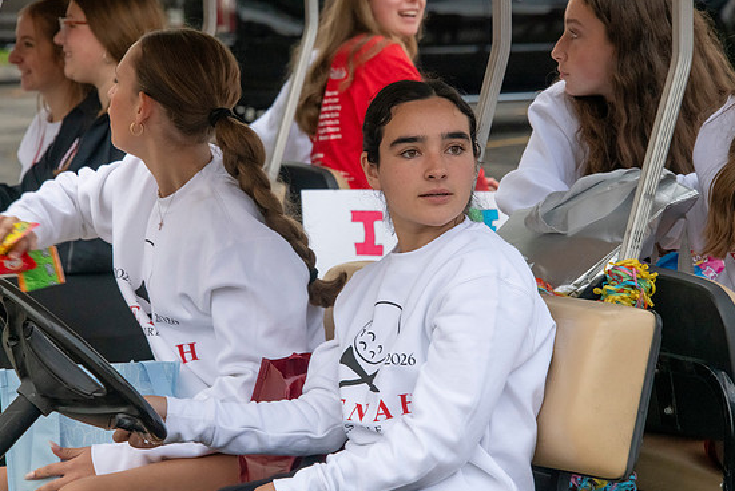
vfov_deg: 6.5
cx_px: 366
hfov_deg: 9.8
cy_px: 256
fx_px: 4309
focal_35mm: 211
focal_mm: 200
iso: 3200
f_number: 11
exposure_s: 1/640
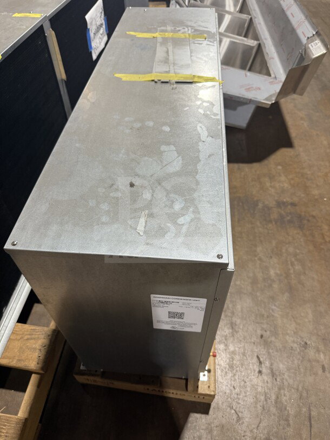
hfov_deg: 56.8
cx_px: 165
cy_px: 220
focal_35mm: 24
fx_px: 305
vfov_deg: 71.6
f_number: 1.78
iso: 250
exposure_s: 1/60
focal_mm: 6.76
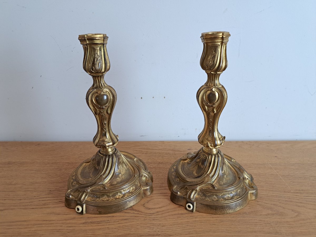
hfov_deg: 71.6
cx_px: 158
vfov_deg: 56.8
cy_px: 118
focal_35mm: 24
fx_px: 219
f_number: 1.8
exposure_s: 1/50
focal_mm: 5.23
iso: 160
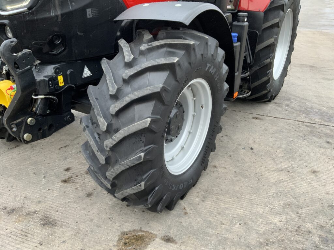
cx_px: 167
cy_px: 125
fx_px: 280
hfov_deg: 61.7
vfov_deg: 48.2
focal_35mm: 29
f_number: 1.8
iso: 40
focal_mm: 3
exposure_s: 1/122
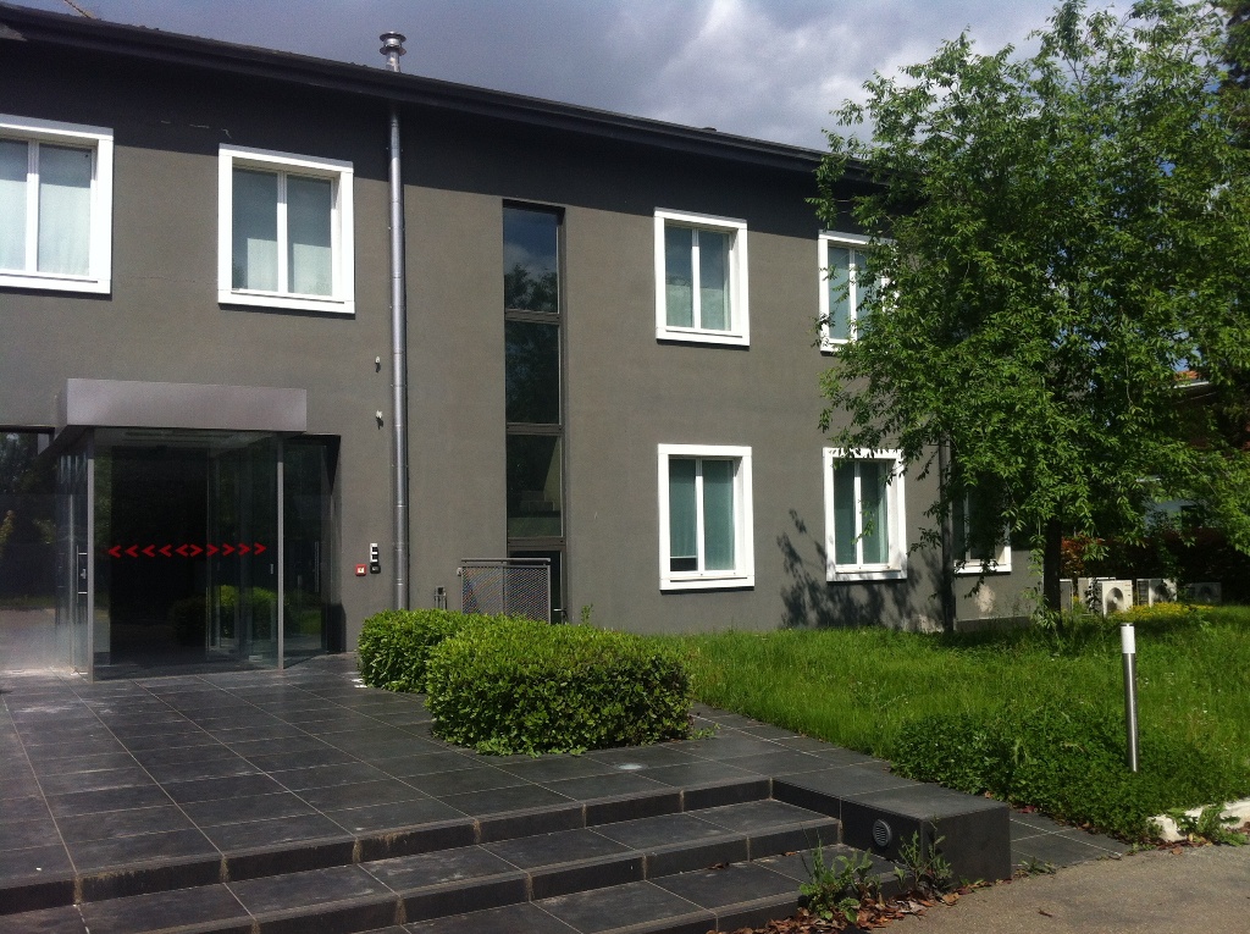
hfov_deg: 52.7
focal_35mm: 35
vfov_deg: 40.6
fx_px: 1262
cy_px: 467
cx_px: 625
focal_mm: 3.85
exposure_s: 1/1676
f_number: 2.8
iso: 80
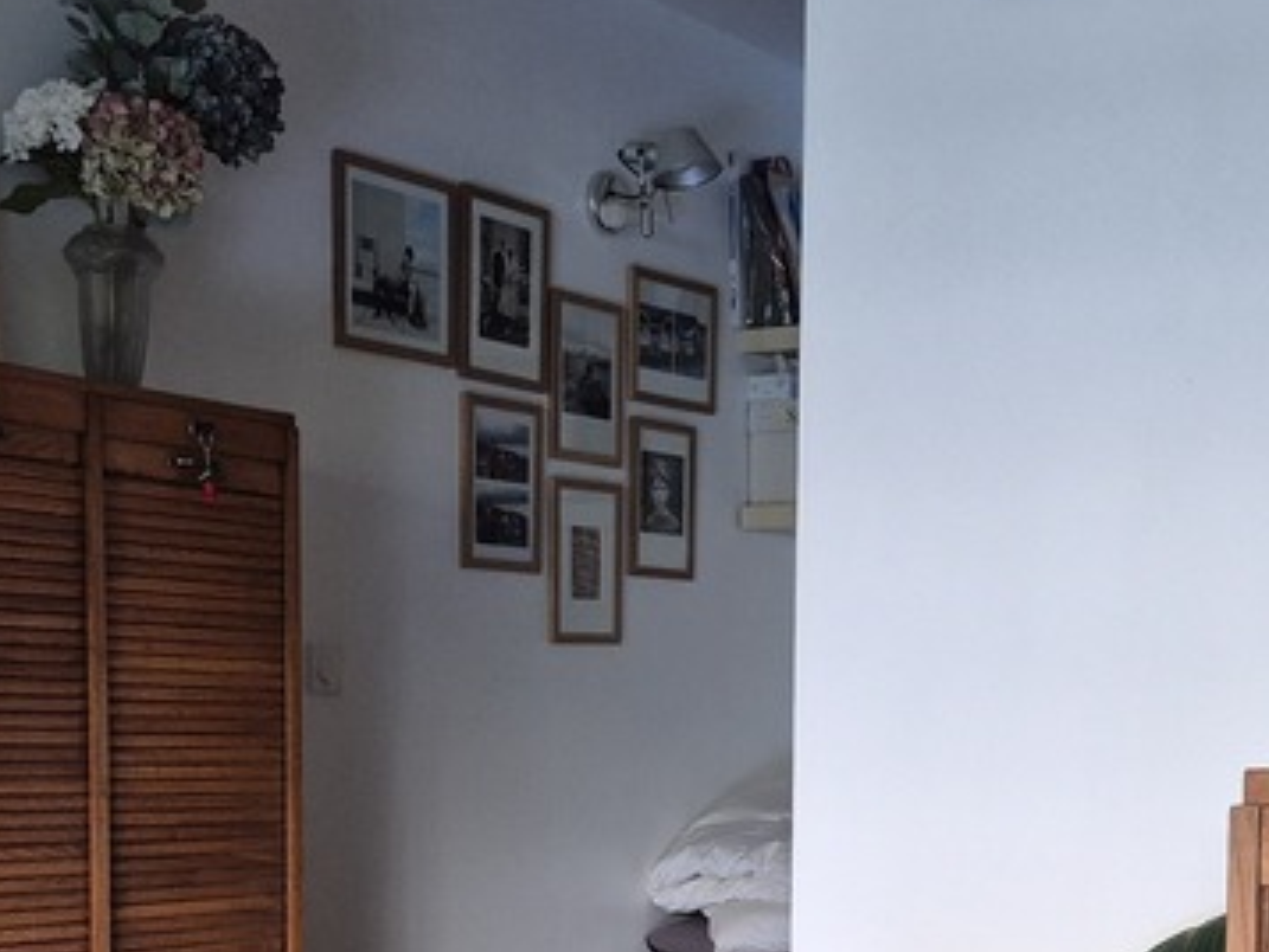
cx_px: 771
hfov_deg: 29.3
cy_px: 966
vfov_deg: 21.4
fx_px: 2420
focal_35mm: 66
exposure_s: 1/100
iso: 320
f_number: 1.8
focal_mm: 5.4
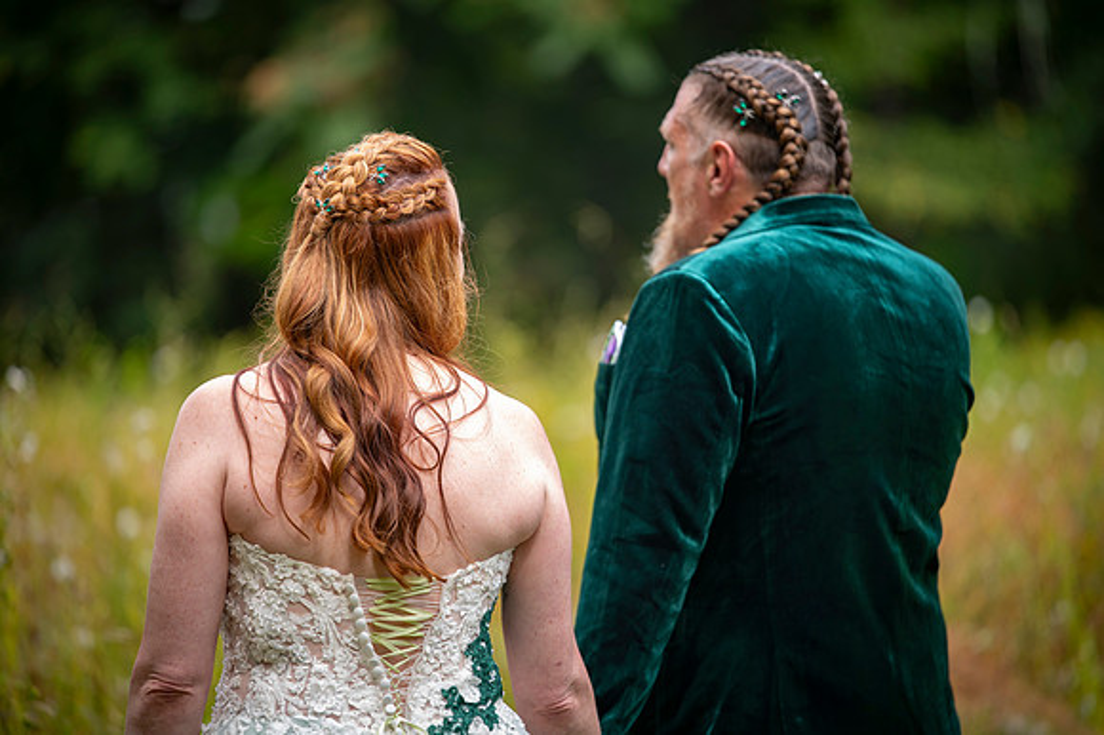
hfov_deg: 10.3
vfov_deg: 6.9
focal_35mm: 200
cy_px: 368
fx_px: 6137
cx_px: 552
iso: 50
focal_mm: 200
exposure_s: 1/125
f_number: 2.8
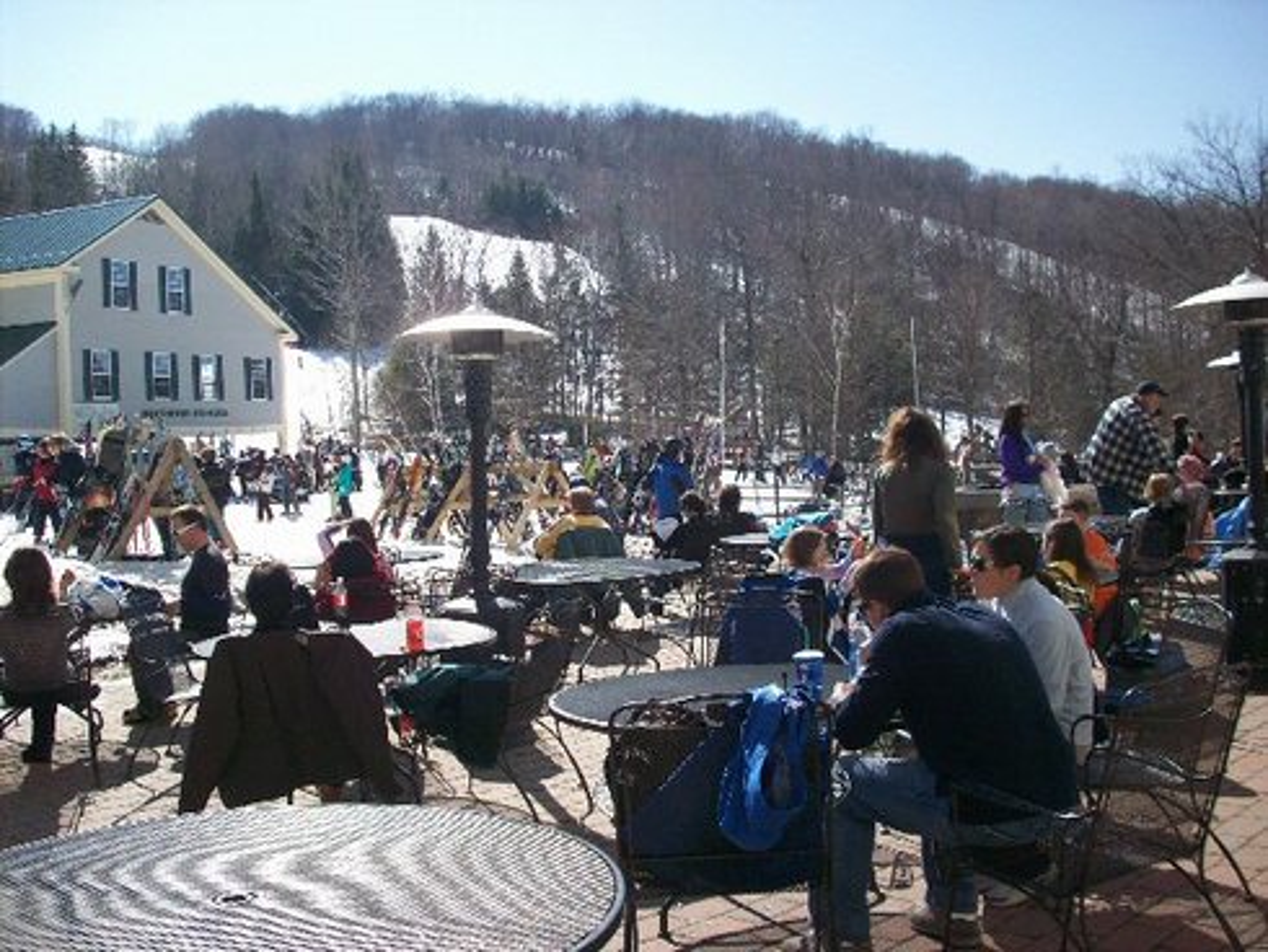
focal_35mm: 37
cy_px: 476
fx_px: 1356
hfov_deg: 50.1
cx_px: 634
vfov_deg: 38.7
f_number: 5.6
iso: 80
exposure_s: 1/268
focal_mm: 6.2
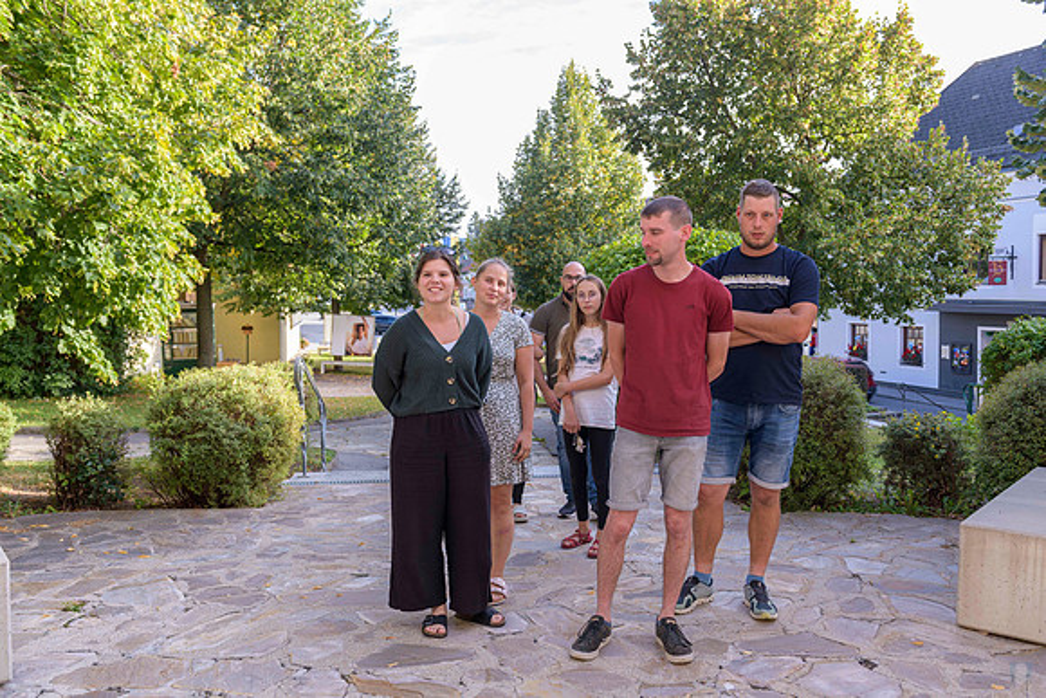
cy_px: 349
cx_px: 523
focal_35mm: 29
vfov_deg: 45.0
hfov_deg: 63.6
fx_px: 843
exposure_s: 1/60
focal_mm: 29
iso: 140
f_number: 5.6
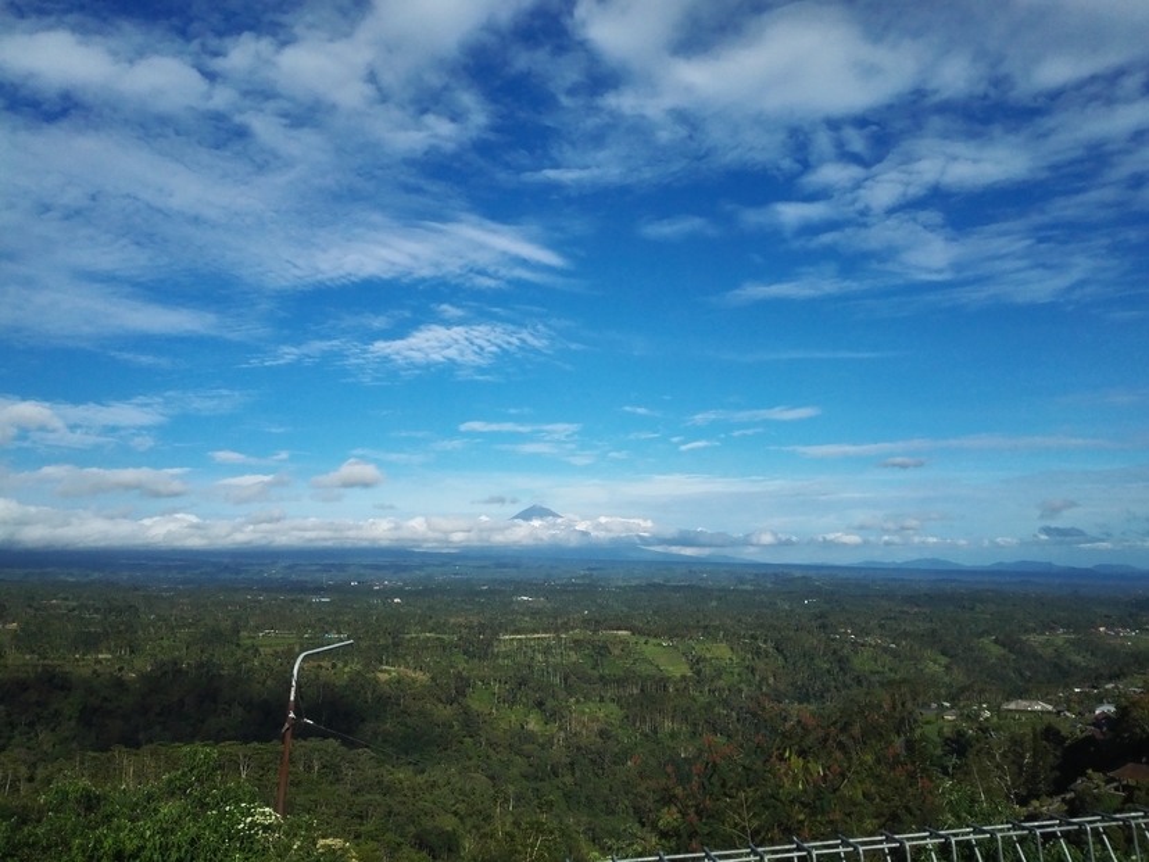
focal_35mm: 29
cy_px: 431
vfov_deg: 48.2
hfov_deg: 61.7
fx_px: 963
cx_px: 574
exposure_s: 1/4016
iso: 80
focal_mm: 3.8
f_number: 2
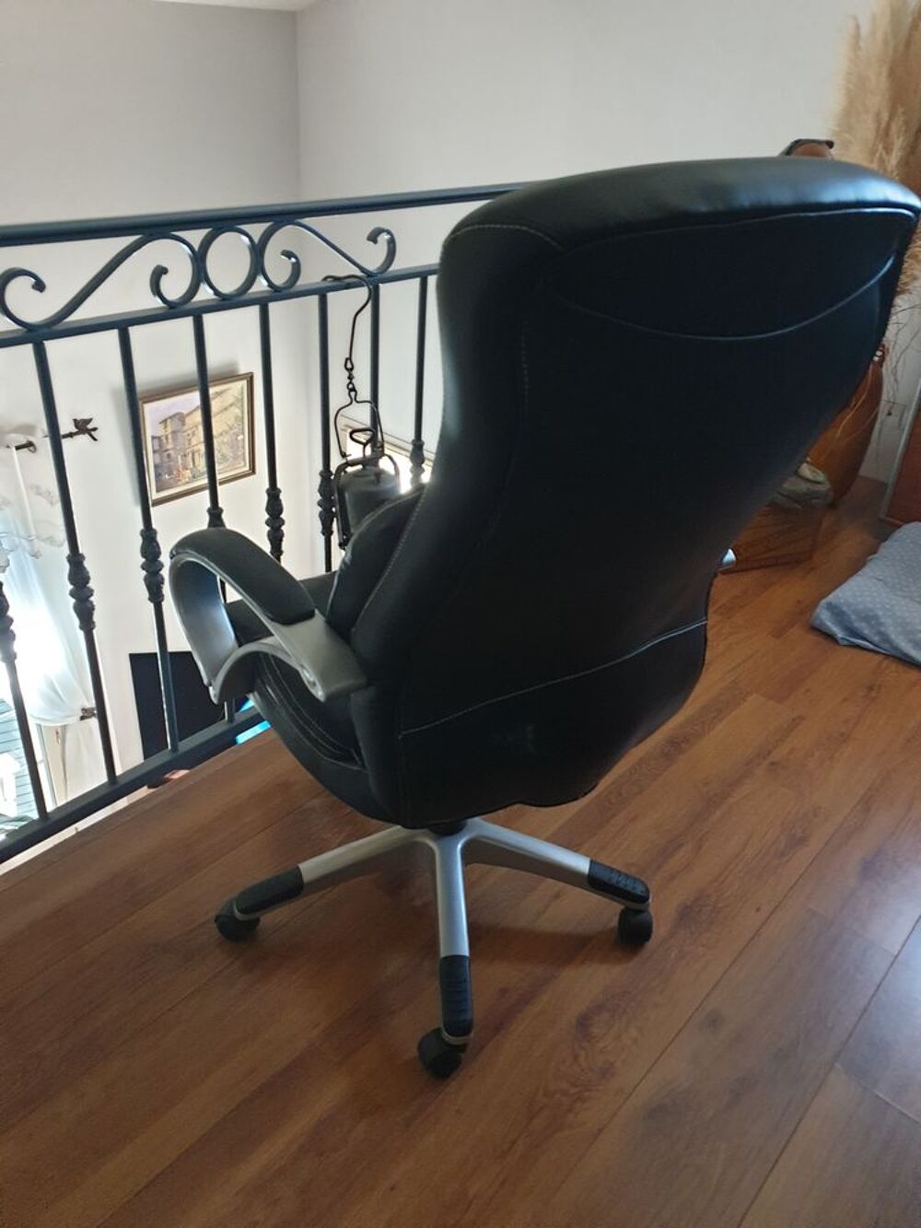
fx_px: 922
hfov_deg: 53.1
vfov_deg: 67.3
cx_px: 460
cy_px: 614
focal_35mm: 26
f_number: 1.5
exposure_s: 1/50
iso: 400
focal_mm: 4.3
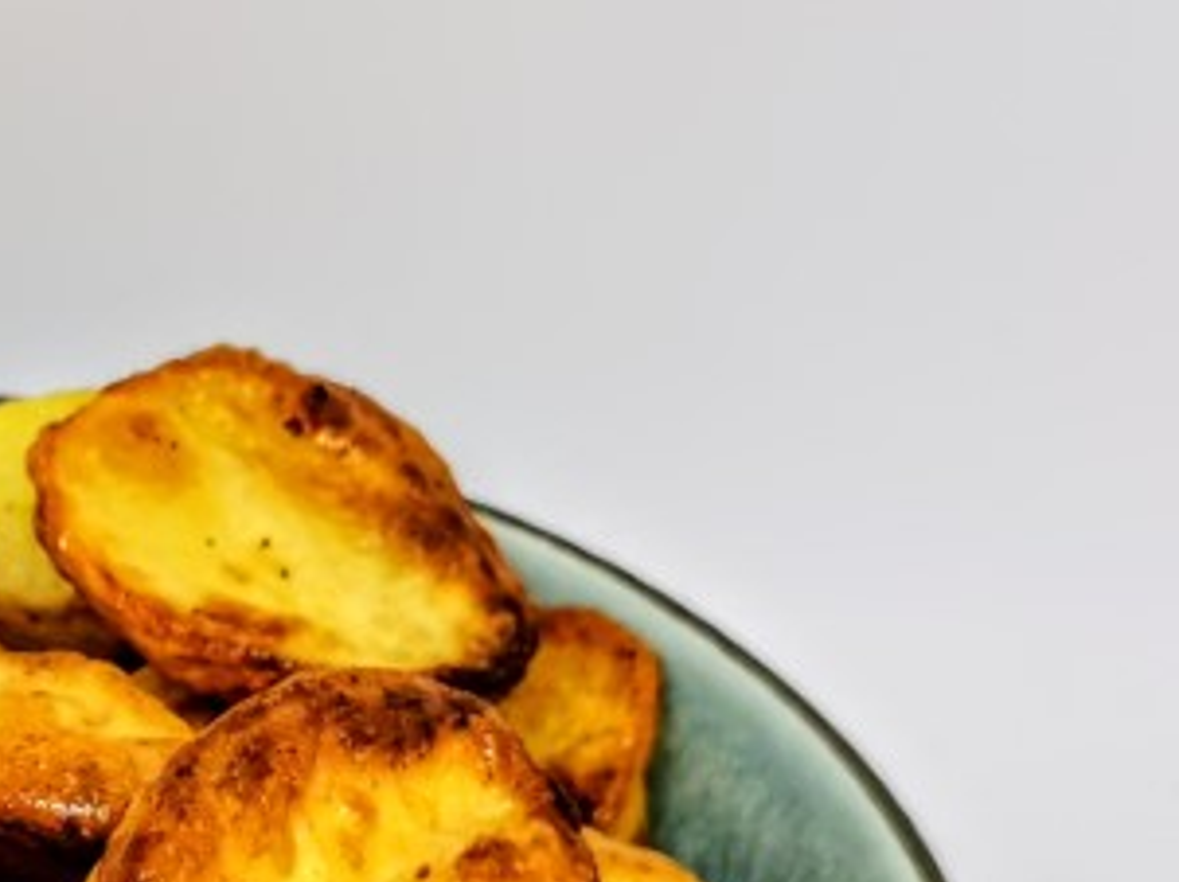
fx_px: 3880
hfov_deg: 16.9
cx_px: -39
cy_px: 1140
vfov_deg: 12.6
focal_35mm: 114
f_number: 1.6
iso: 160
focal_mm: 5.56
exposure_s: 1/100
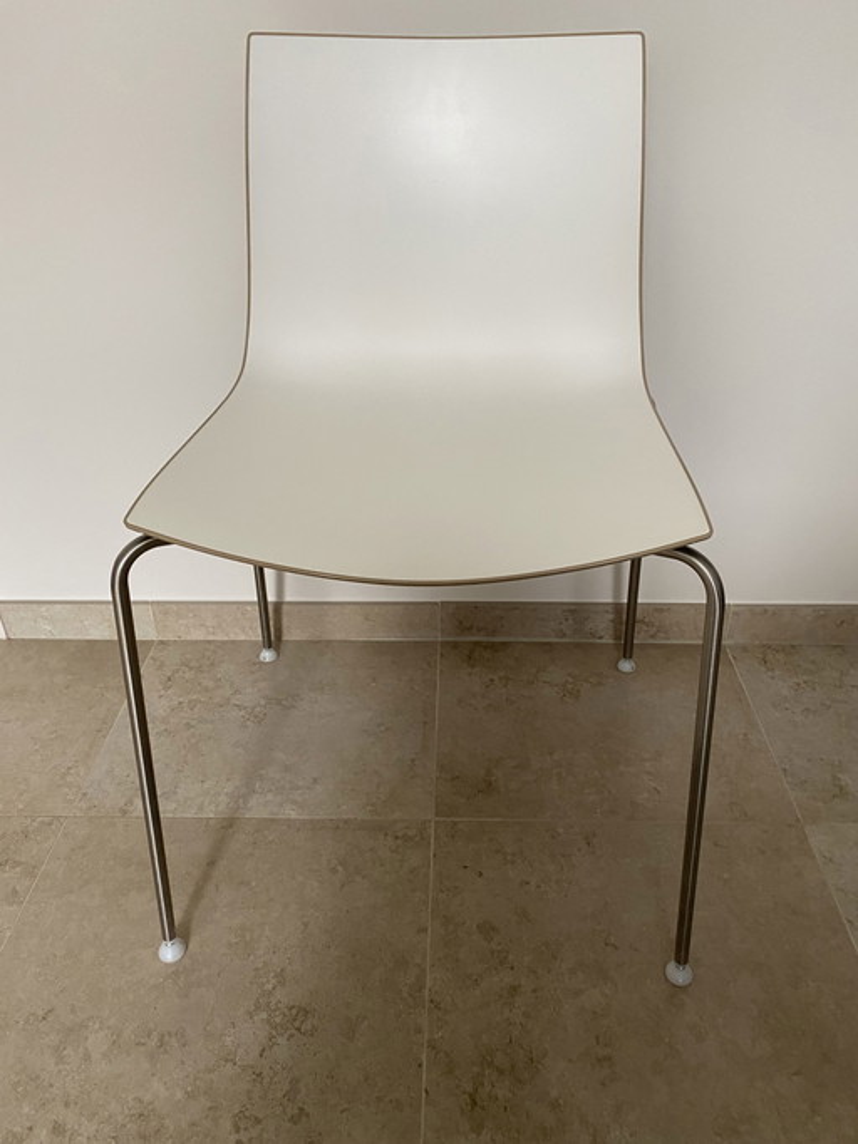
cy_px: 572
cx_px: 429
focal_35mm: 26
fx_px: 860
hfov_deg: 53.0
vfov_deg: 67.3
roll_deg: +0.3
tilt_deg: -31.9
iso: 160
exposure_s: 1/60
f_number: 1.8
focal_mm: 4.25
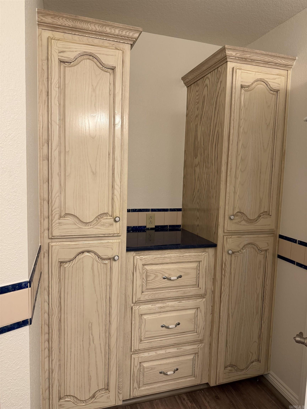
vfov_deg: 71.6
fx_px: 284
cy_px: 204
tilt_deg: -0.7
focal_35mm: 24
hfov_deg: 56.8
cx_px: 154
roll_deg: -2.2
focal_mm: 6.76
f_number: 1.78
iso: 160
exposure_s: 1/60
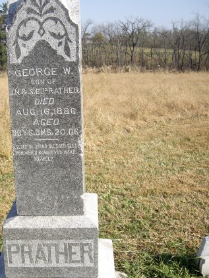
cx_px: 67
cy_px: 162
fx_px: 434
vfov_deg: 35.4
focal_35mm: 54
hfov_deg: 26.9
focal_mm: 7.9
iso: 64
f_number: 2.8
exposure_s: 1/640
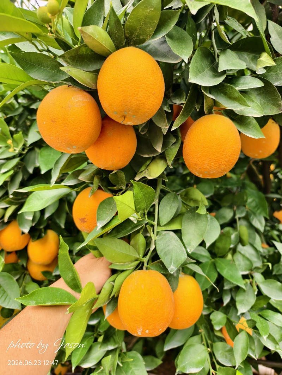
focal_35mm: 23
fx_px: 250
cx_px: 141
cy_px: 188
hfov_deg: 58.9
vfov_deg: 73.9
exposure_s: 1/1070
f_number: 1.57
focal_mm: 6.54
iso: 283
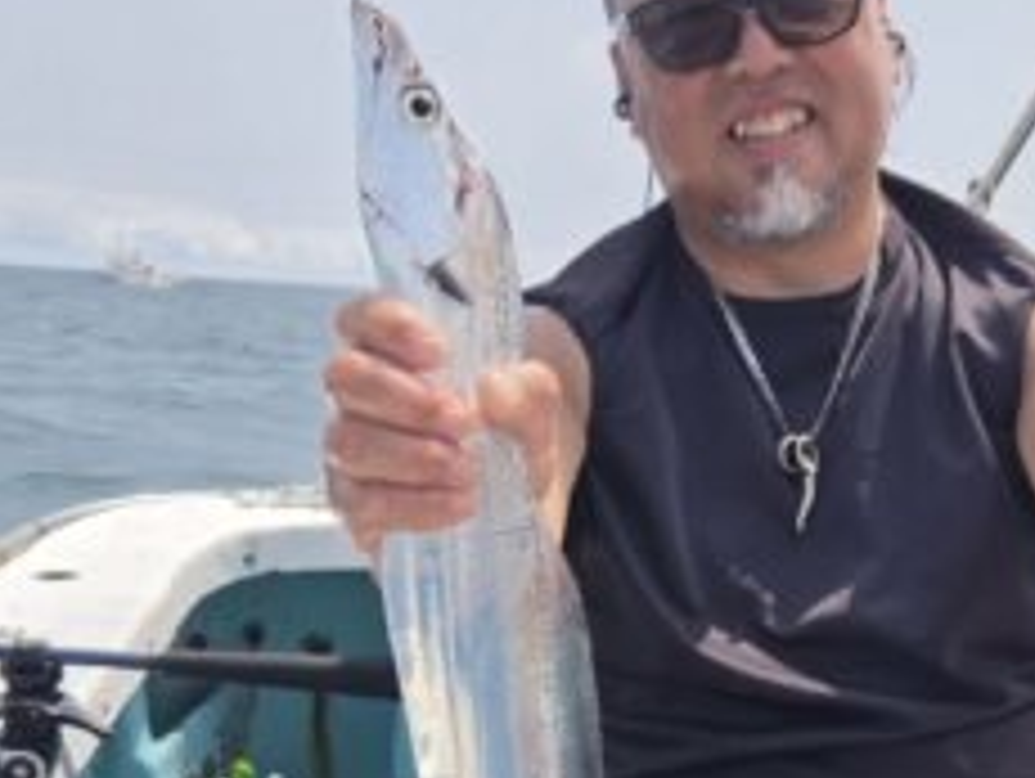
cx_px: 711
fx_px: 1916
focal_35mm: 64
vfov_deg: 22.3
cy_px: 733
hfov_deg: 30.0
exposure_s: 1/6409
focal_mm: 5.4
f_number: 1.8
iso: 80
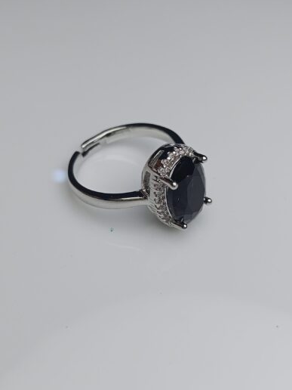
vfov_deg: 46.8
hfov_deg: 36.0
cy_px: 190
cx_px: 150
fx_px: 450
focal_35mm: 40
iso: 50
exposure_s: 1/568
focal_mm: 3.98
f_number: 1.8
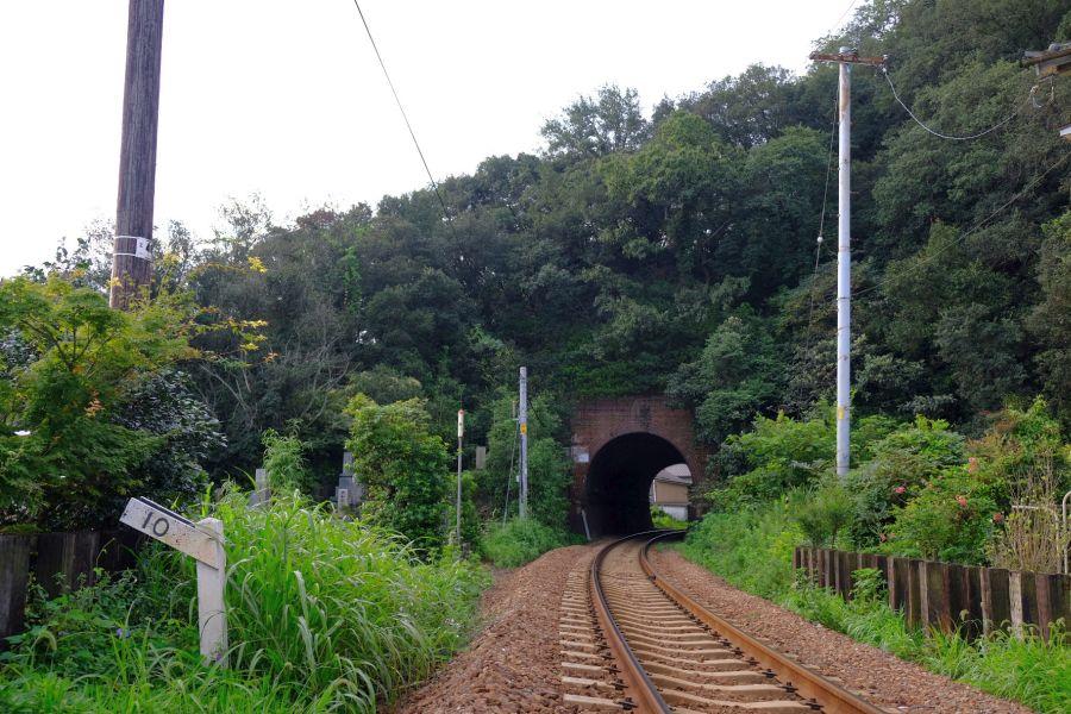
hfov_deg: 54.4
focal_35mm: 35
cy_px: 357
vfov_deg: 37.9
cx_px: 536
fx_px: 1041
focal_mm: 23.3
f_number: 4
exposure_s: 1/180
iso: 200
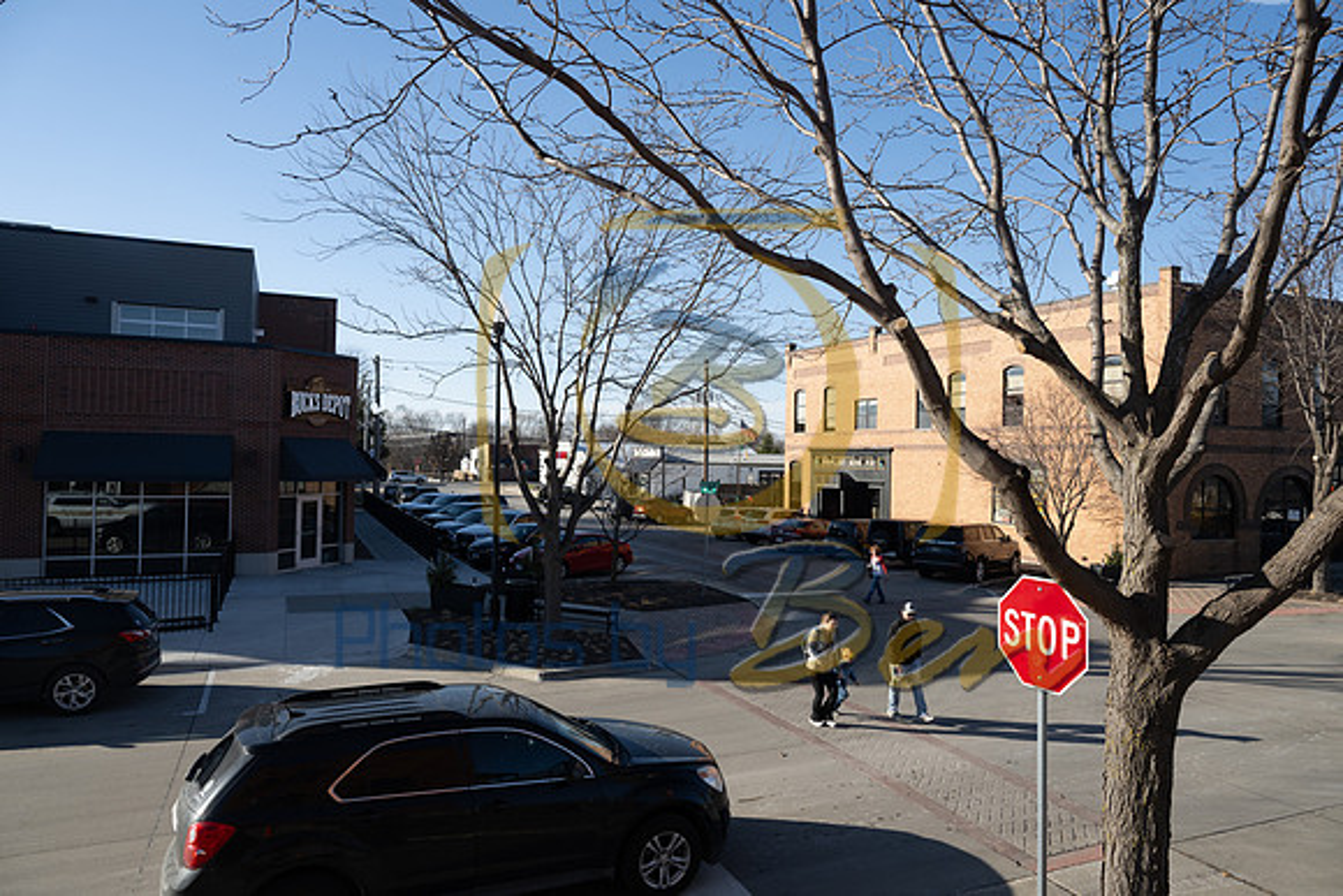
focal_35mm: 24
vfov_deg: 53.2
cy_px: 448
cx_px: 672
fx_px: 896
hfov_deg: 73.7
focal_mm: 24
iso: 200
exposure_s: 1/200
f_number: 10
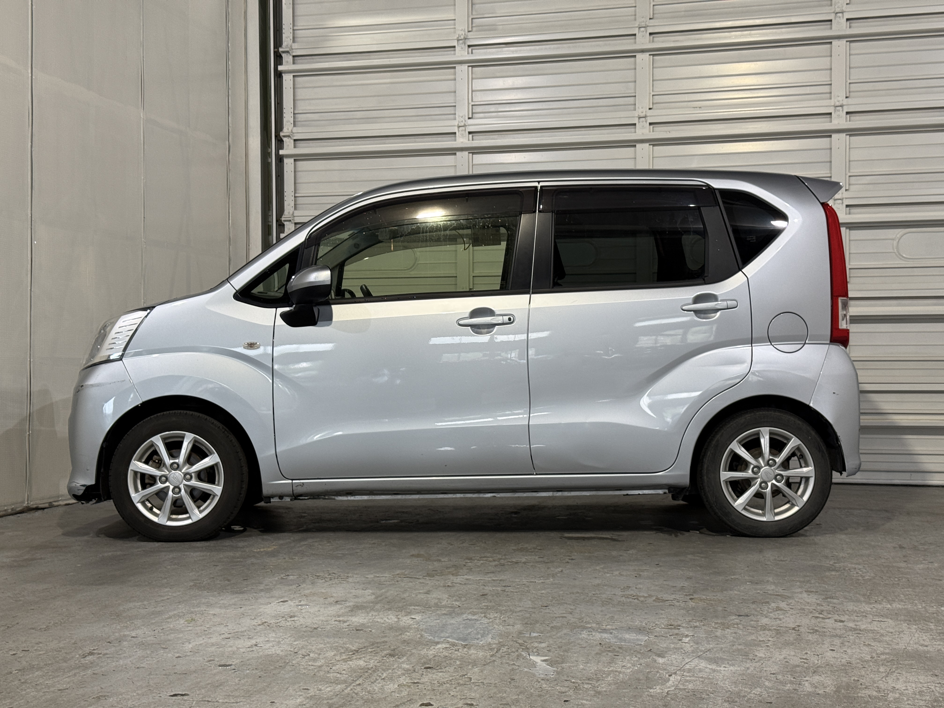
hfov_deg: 39.7
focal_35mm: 48
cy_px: 354
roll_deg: +0.1
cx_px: 472
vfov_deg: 30.3
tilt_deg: +0.7
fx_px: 1309
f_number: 1.78
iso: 64
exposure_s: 1/60
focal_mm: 6.76
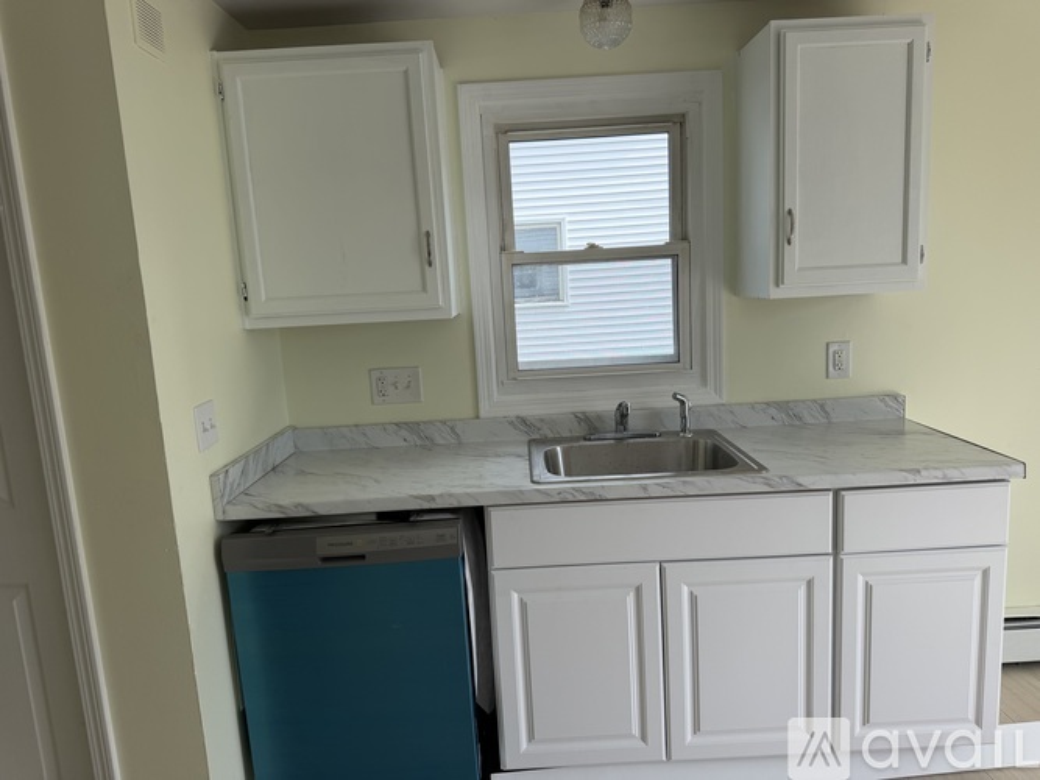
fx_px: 721
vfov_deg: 56.8
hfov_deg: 71.6
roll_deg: +3.7
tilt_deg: -8.4
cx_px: 520
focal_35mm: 24
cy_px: 390
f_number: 1.78
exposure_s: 1/1075
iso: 100
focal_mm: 6.76
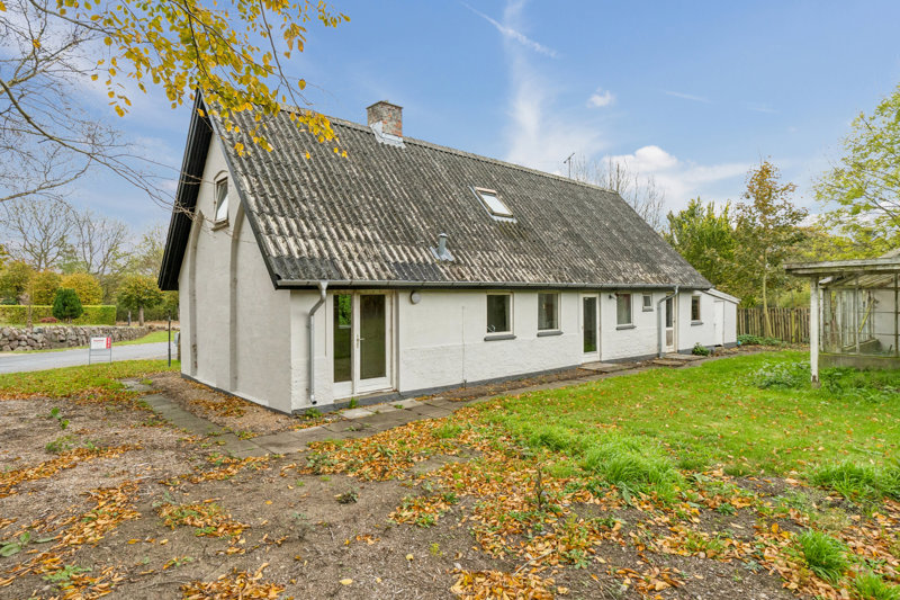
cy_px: 300
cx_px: 450
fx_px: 525
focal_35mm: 21
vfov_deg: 59.5
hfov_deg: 81.2
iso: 400
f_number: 8
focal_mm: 14
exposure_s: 1/125
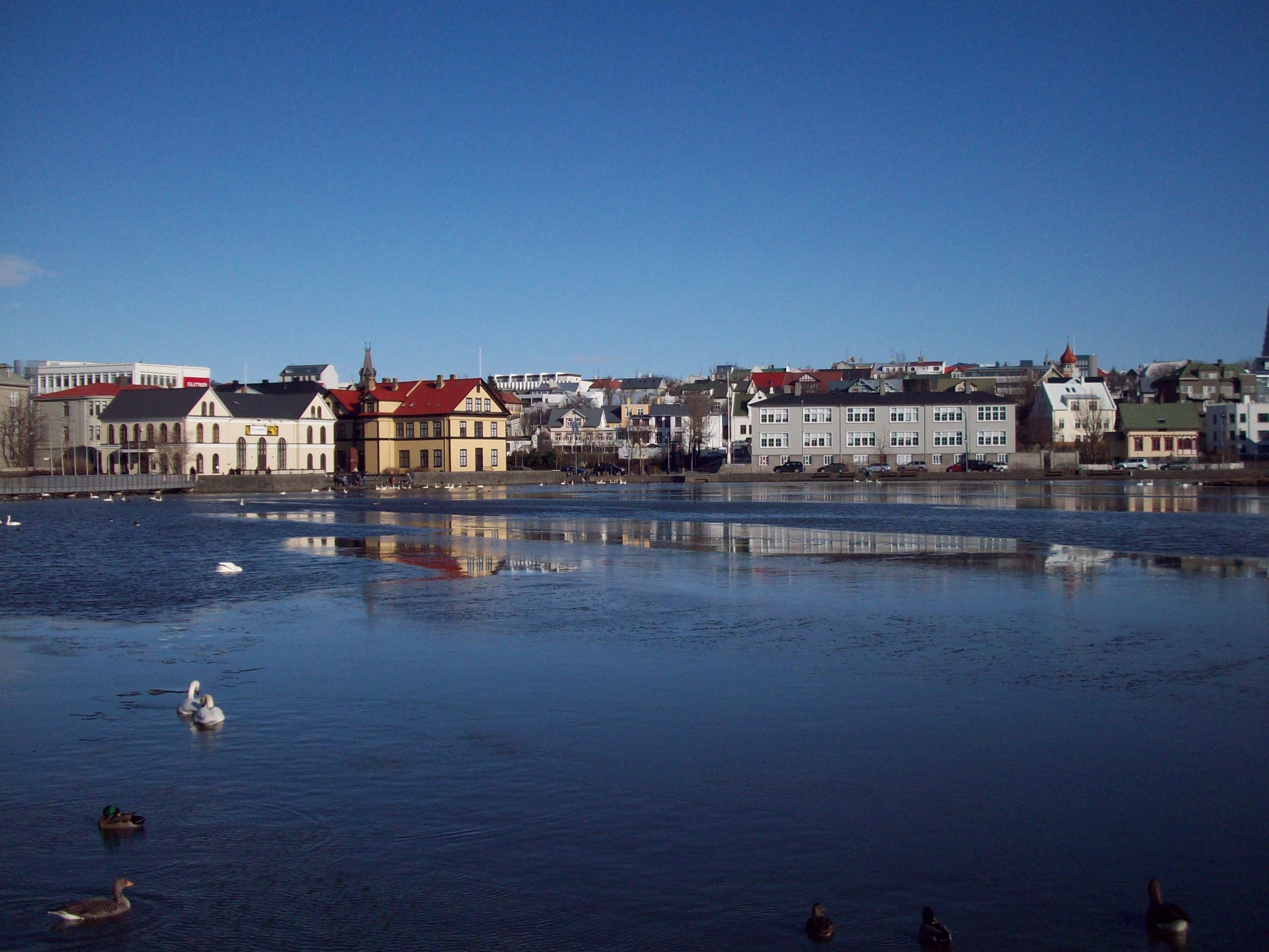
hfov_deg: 45.7
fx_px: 1503
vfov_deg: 35.1
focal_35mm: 41
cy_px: 464
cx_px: 698
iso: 80
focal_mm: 6.2
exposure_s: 1/865
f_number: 5.6
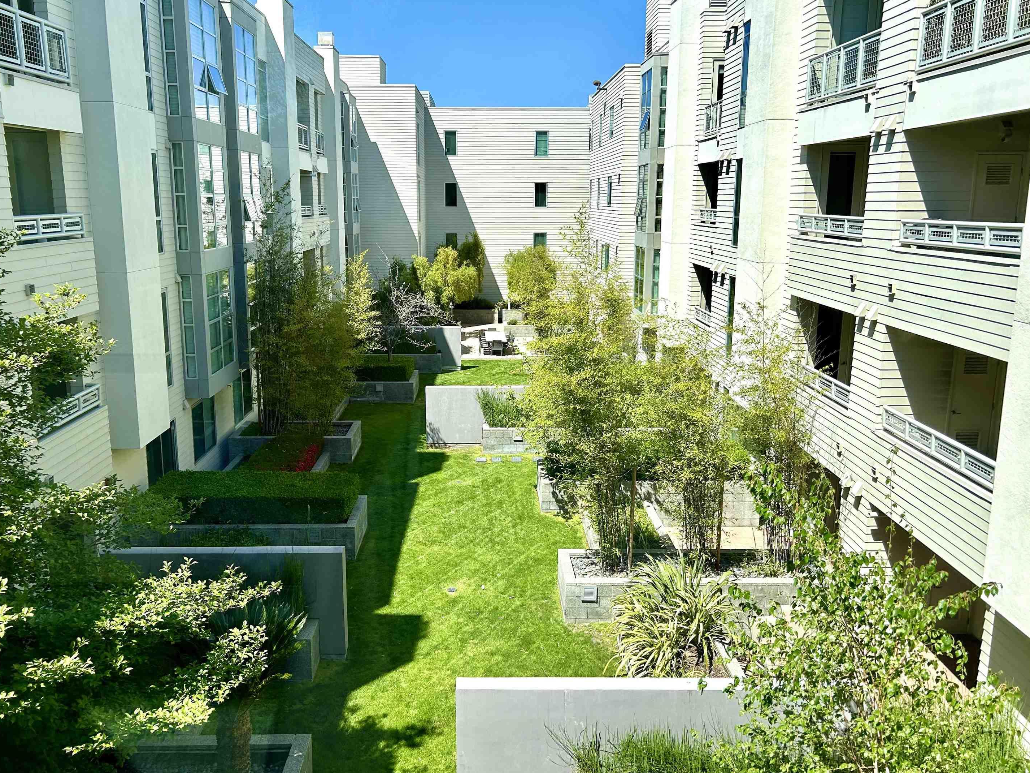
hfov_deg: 63.4
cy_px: 358
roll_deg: +0.0
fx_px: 833
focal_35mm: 28
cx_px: 486
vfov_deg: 49.7
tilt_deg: -11.7
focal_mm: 5.7
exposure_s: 1/2841
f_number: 1.5
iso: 50
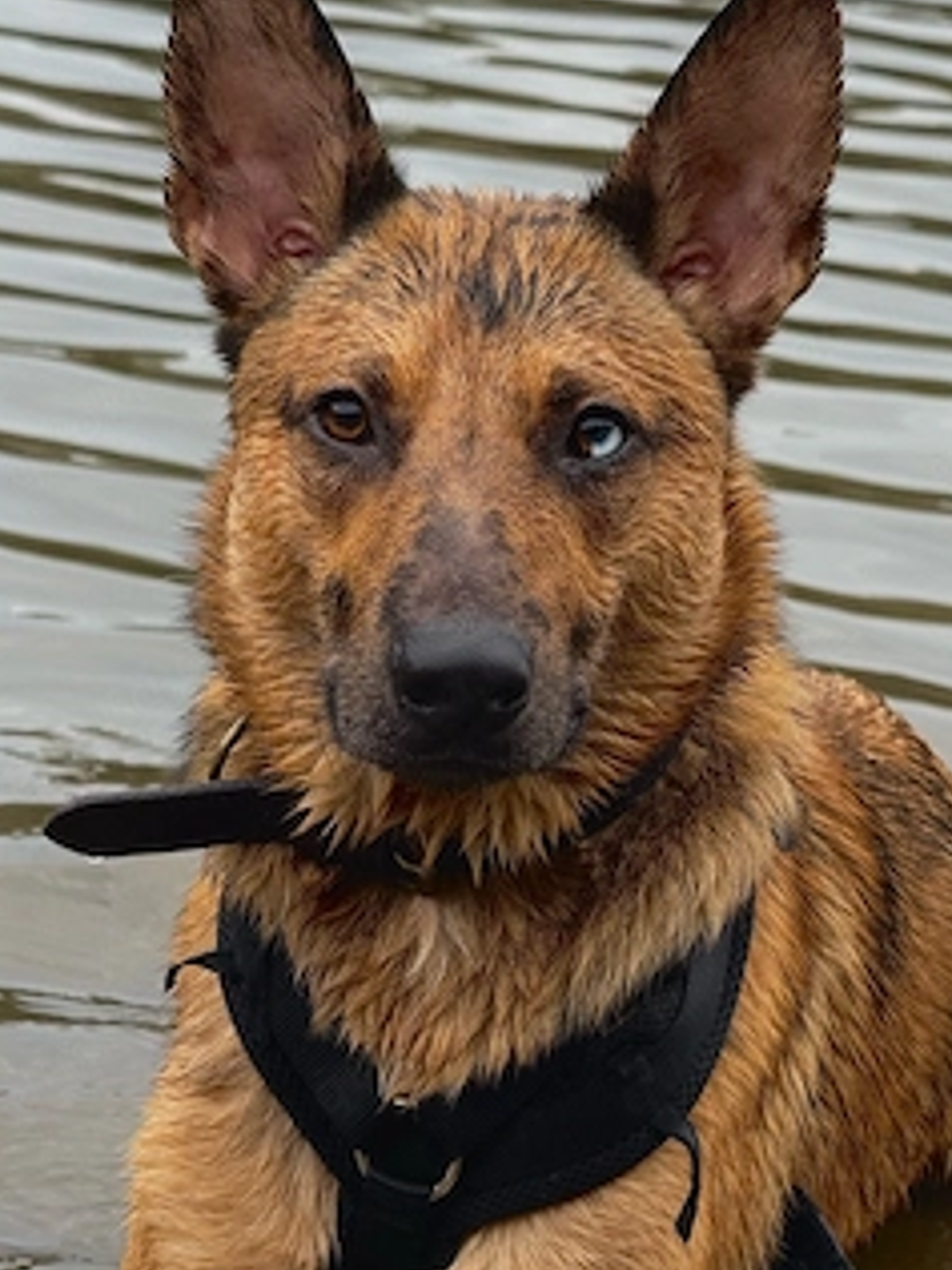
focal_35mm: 152
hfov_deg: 9.8
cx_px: 514
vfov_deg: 13.0
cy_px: 756
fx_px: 5574
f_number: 2.8
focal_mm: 15.66
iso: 50
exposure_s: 1/208
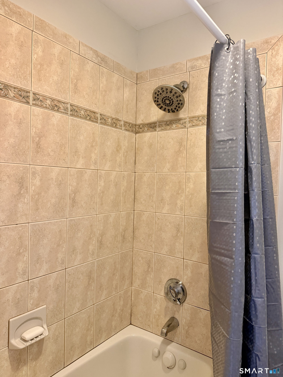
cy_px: 188
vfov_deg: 71.6
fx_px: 262
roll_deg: -2.2
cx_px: 142
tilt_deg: -3.0
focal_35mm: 24
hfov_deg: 56.8
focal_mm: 6.76
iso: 400
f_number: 1.78
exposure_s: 1/60
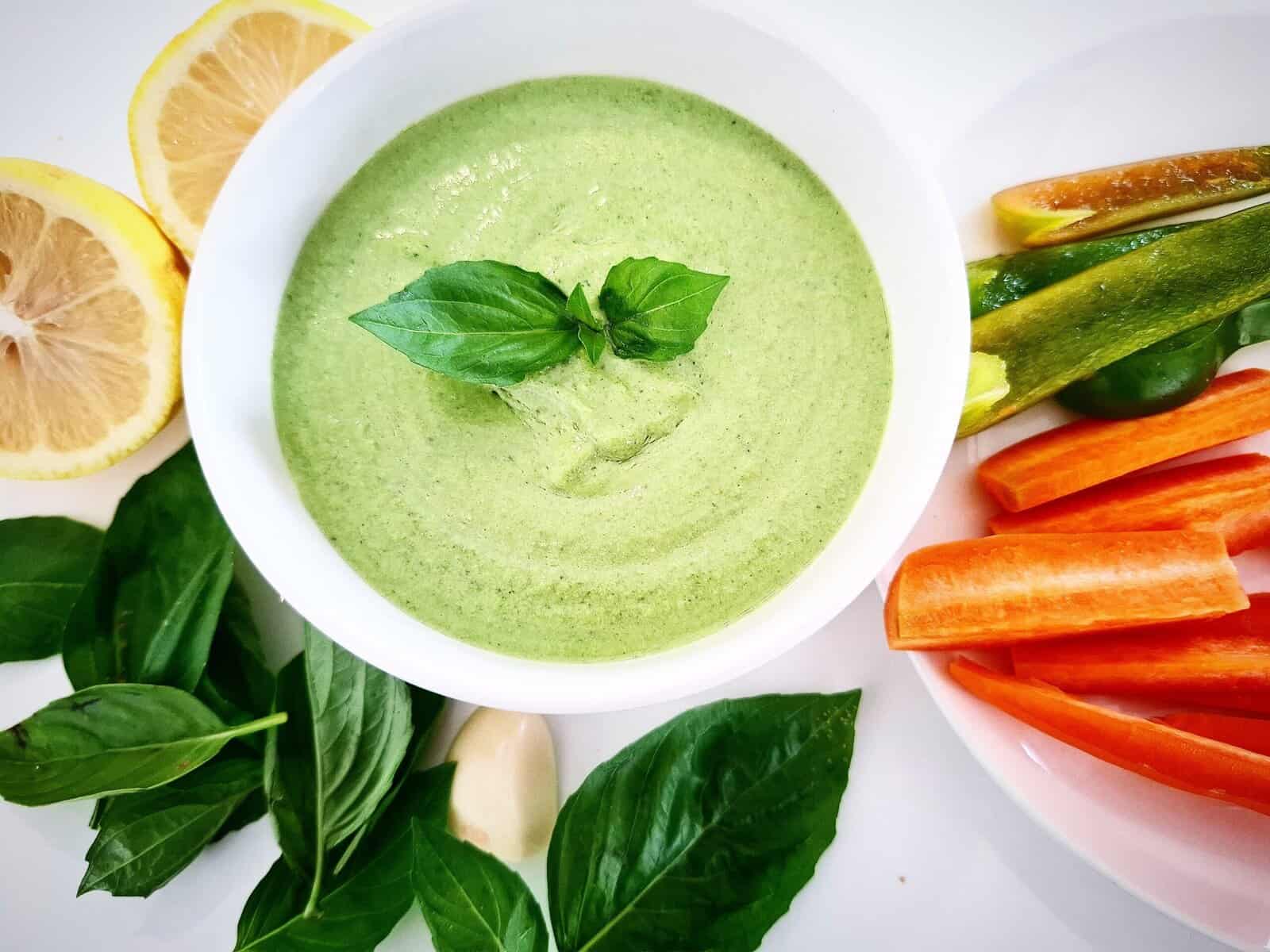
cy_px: 476
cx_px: 635
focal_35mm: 23
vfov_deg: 58.9
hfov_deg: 73.9
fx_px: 844
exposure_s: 1/50
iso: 250
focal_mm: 5.54
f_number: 1.8
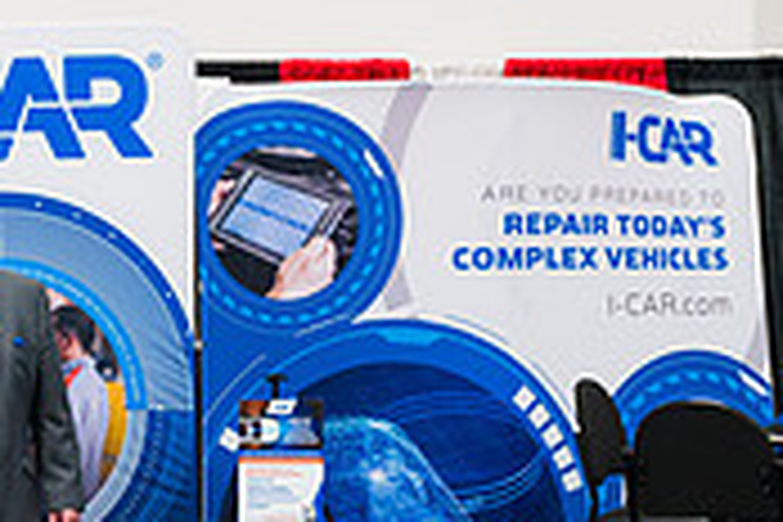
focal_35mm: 80
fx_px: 1740
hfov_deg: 24.6
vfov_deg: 17.0
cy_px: 315
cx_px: 81
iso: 3200
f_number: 4
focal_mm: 24
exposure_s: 1/200
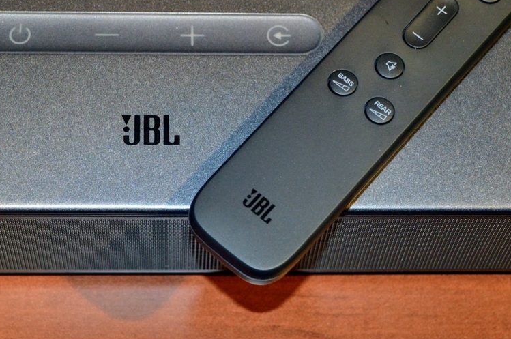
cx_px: 251
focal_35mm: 101
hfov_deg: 20.2
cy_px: 90
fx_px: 1431
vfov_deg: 13.5
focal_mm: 42
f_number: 5
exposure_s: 1/30
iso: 800
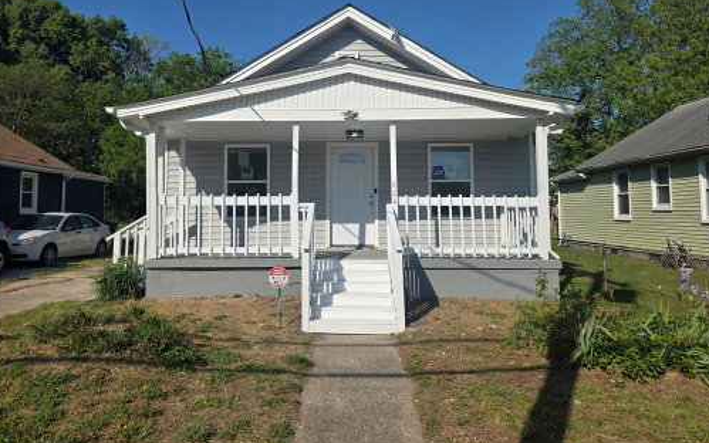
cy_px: 187
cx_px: 354
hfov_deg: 72.5
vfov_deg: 49.1
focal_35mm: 25
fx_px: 483
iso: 64
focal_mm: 6.3
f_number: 1.7
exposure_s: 1/7944
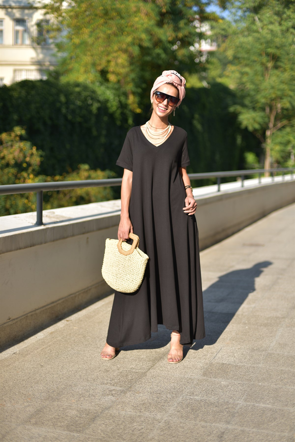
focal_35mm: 50
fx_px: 614
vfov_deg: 39.6
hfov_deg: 27.0
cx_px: 148
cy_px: 221
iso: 80
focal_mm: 50
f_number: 2
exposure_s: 1/2500
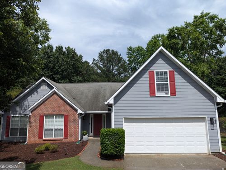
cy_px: 85
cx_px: 113
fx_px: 157
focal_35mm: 24
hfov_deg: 71.5
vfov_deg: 56.9
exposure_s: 1/2513
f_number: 1.85
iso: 48
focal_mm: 6.81
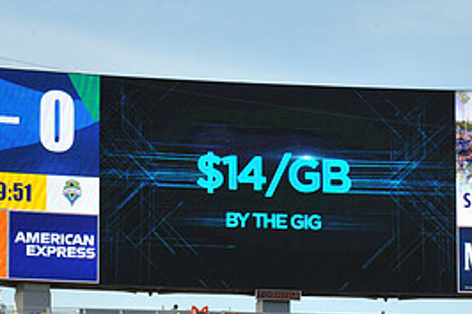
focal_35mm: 229
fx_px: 3000
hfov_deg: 9.0
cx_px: 270
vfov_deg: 6.0
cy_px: 177
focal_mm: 105
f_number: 14
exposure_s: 1/800
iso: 1600
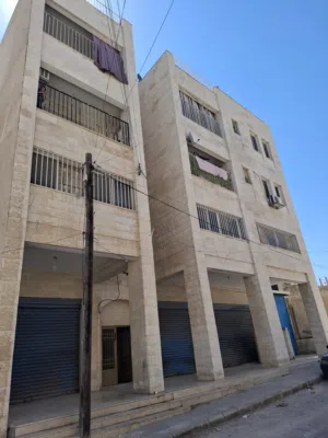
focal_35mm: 23
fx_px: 291
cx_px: 164
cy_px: 219
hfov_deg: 58.9
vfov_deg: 73.9
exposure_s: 1/1019
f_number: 1.8
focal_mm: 5.54
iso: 50
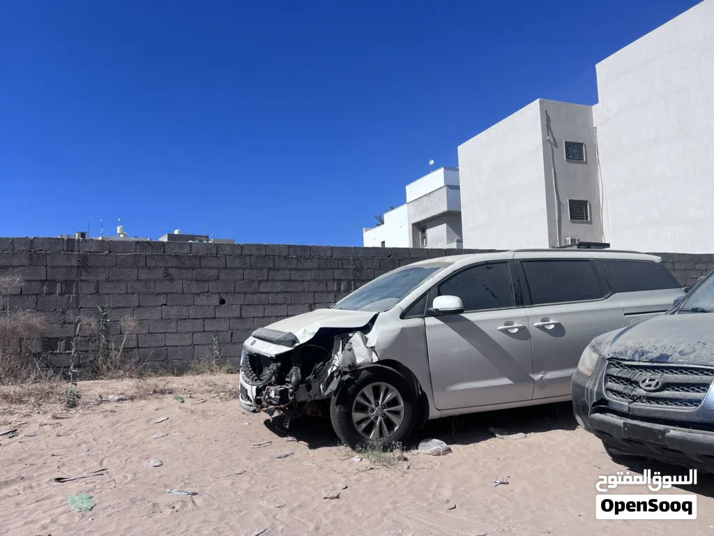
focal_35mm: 26
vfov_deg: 53.1
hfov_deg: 67.3
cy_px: 268
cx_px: 357
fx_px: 536
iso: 50
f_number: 1.5
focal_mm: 5.7
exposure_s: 1/8000
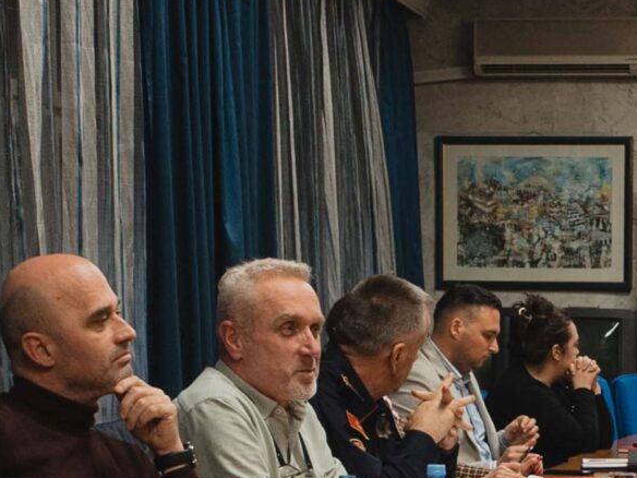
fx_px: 2171
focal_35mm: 118
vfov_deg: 12.2
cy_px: 631
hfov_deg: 16.1
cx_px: 730
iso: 2000
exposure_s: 1/100
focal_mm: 28
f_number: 5.6
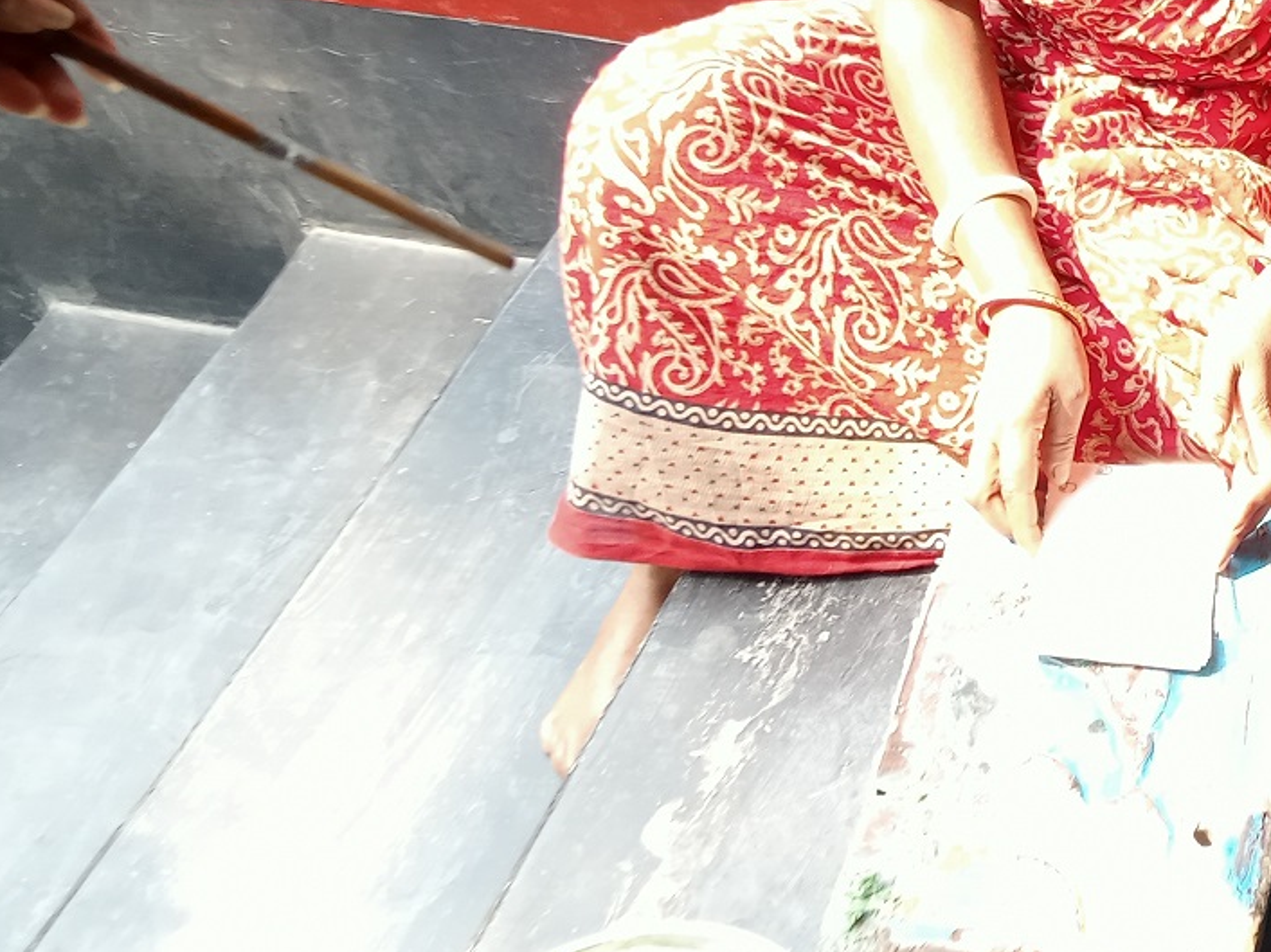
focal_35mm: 66
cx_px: 1359
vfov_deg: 22.0
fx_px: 2423
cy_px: 212
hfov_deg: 27.2
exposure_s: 1/108
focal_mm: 3.37
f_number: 2.2
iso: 112
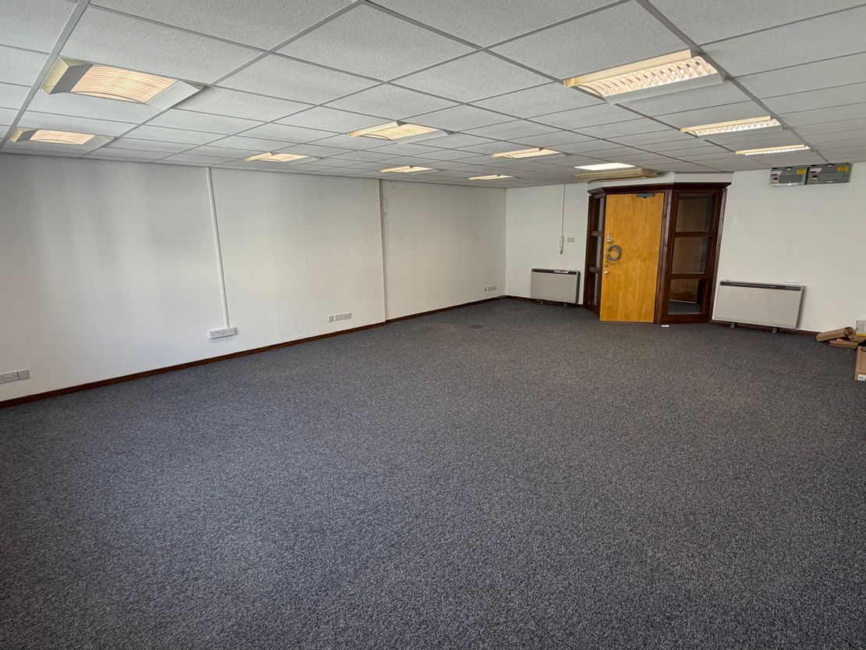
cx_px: 433
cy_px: 325
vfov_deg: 85.7
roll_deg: +1.4
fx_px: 350
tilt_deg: -11.8
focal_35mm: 14
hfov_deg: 102.1
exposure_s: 1/100
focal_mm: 2.22
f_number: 2.2
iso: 160
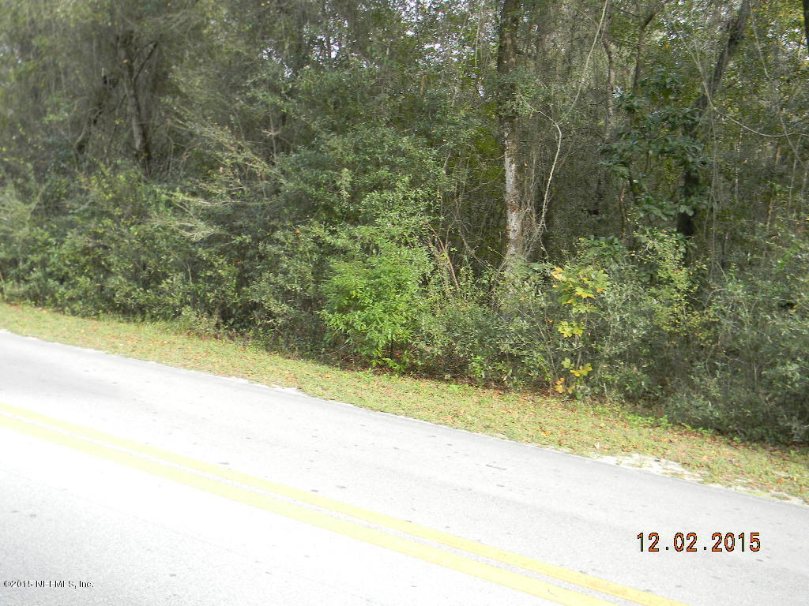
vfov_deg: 39.7
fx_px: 841
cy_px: 303
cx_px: 404
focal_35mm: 36
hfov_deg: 51.4
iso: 80
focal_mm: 6.4
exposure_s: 1/80.4
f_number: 3.7
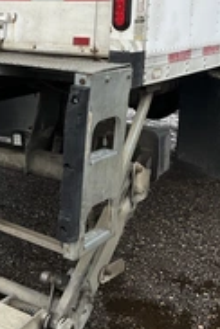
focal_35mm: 66
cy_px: 90
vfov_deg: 30.1
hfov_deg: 19.5
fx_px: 605
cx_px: -38
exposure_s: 1/586
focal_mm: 3
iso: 25
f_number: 1.8
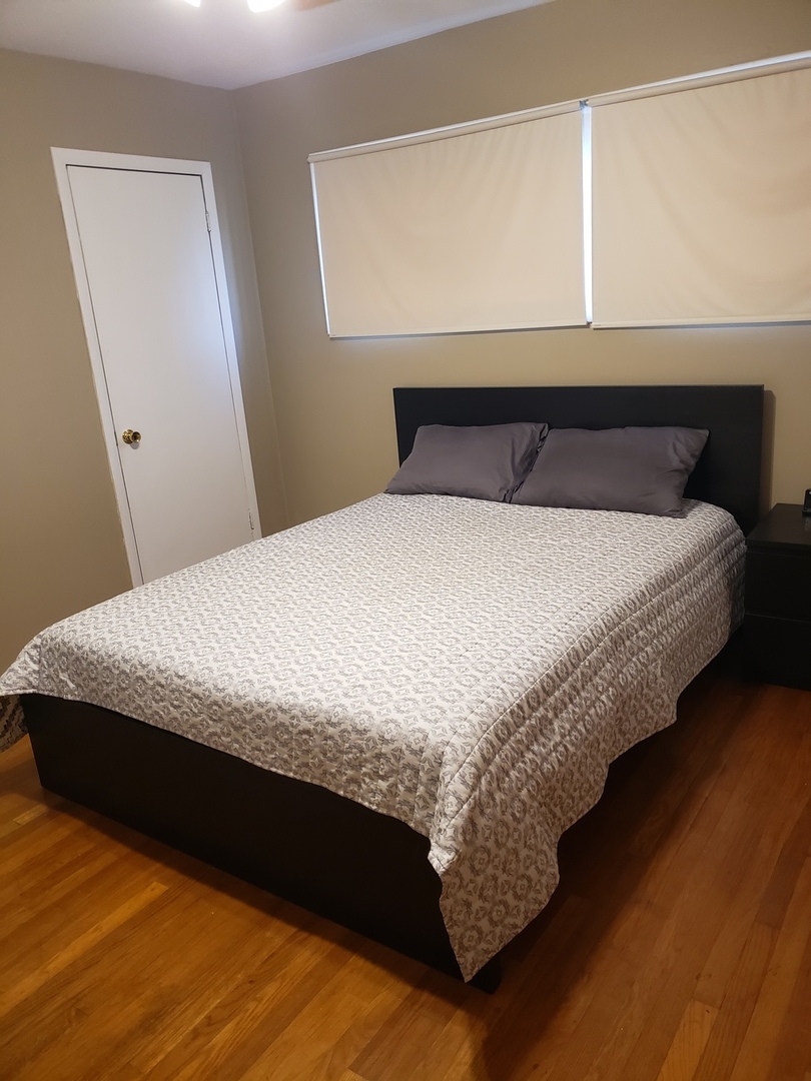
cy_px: 540
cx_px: 406
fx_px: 812
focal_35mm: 26
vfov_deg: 67.3
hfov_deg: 53.1
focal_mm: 4.3
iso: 320
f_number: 1.5
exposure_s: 1/60
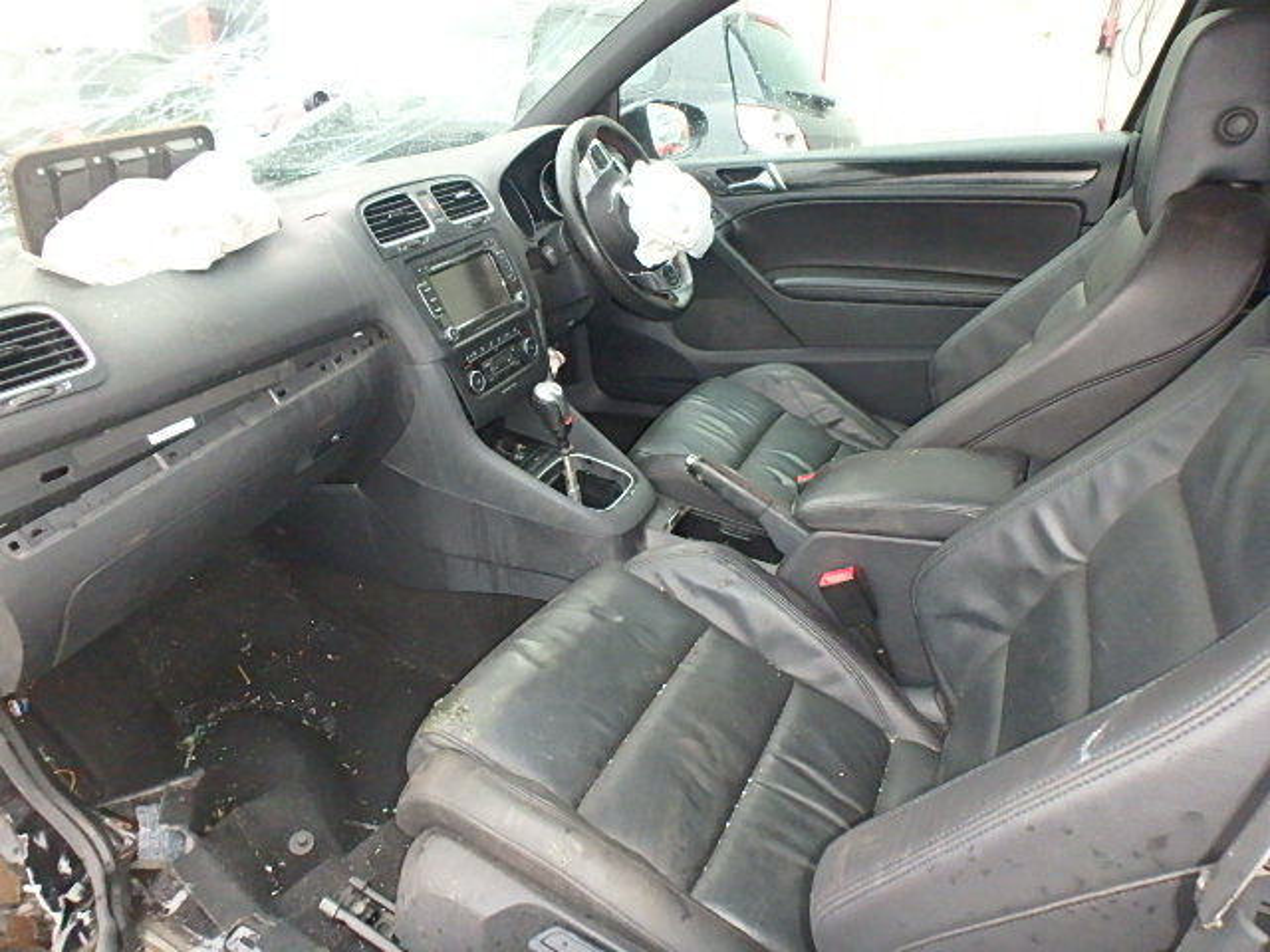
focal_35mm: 21
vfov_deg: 63.4
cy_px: 476
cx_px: 635
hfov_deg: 79.0
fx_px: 770
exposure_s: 1/30
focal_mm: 3.7
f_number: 3.5
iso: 1000
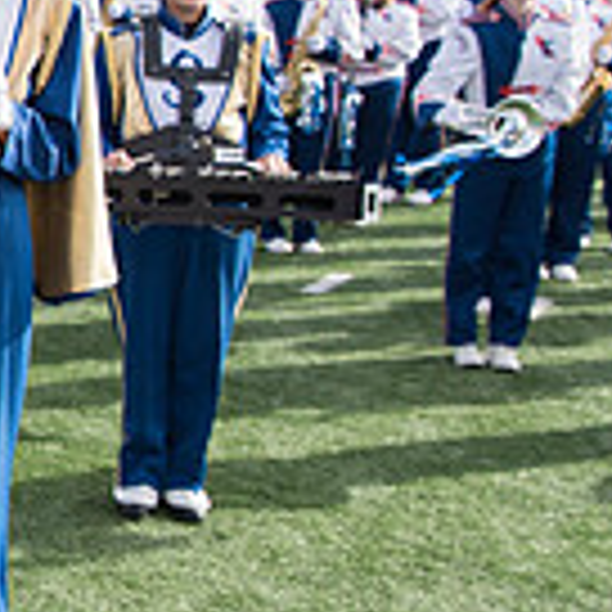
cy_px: 259
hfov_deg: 16.6
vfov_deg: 19.9
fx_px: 1740
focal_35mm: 87
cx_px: -500
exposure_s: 1/800
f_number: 5
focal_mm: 24
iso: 250
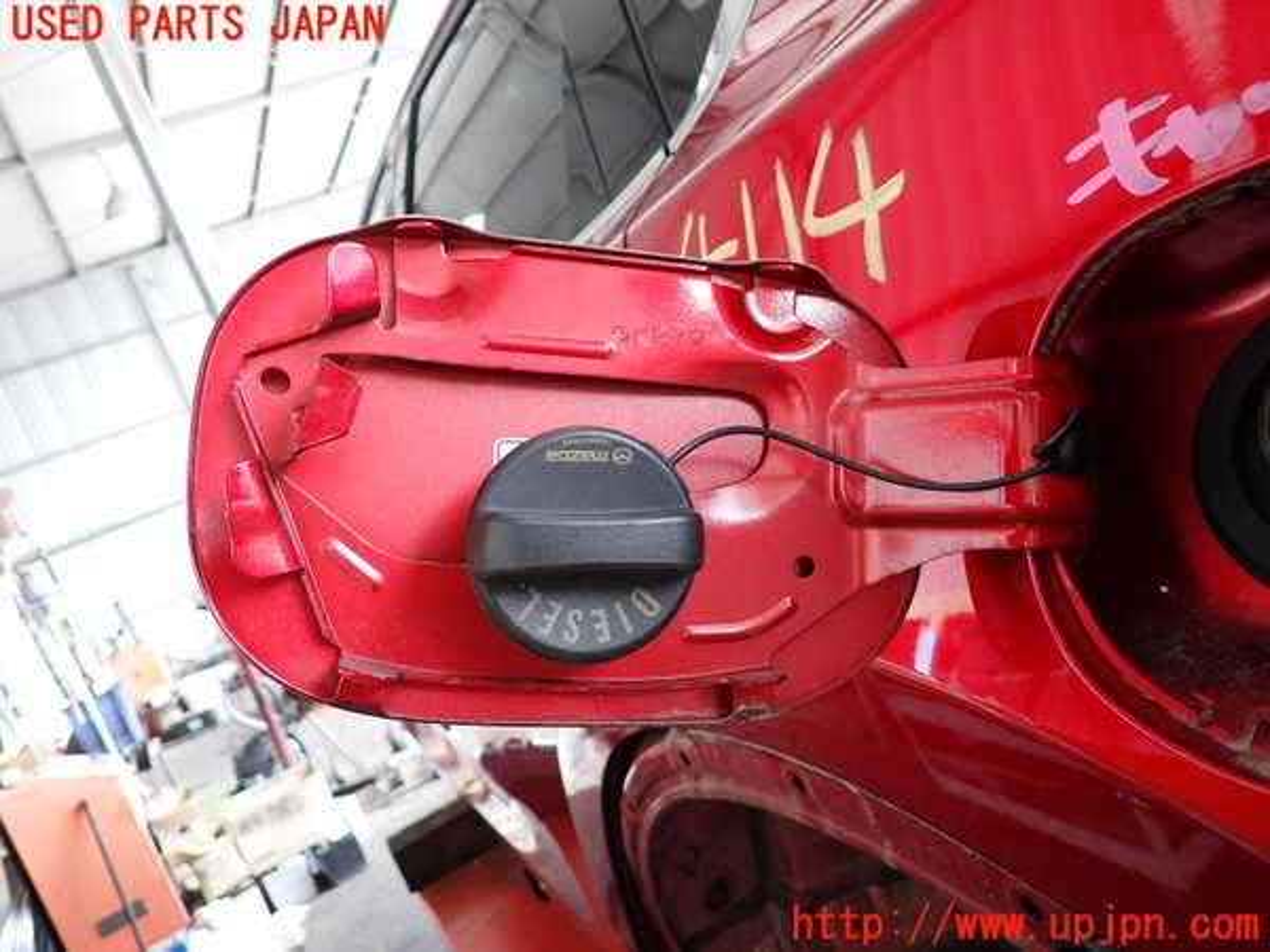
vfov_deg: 54.9
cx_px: 635
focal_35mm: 25
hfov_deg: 69.4
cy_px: 476
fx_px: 917
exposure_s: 1/100
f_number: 2
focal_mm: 4.5
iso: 200
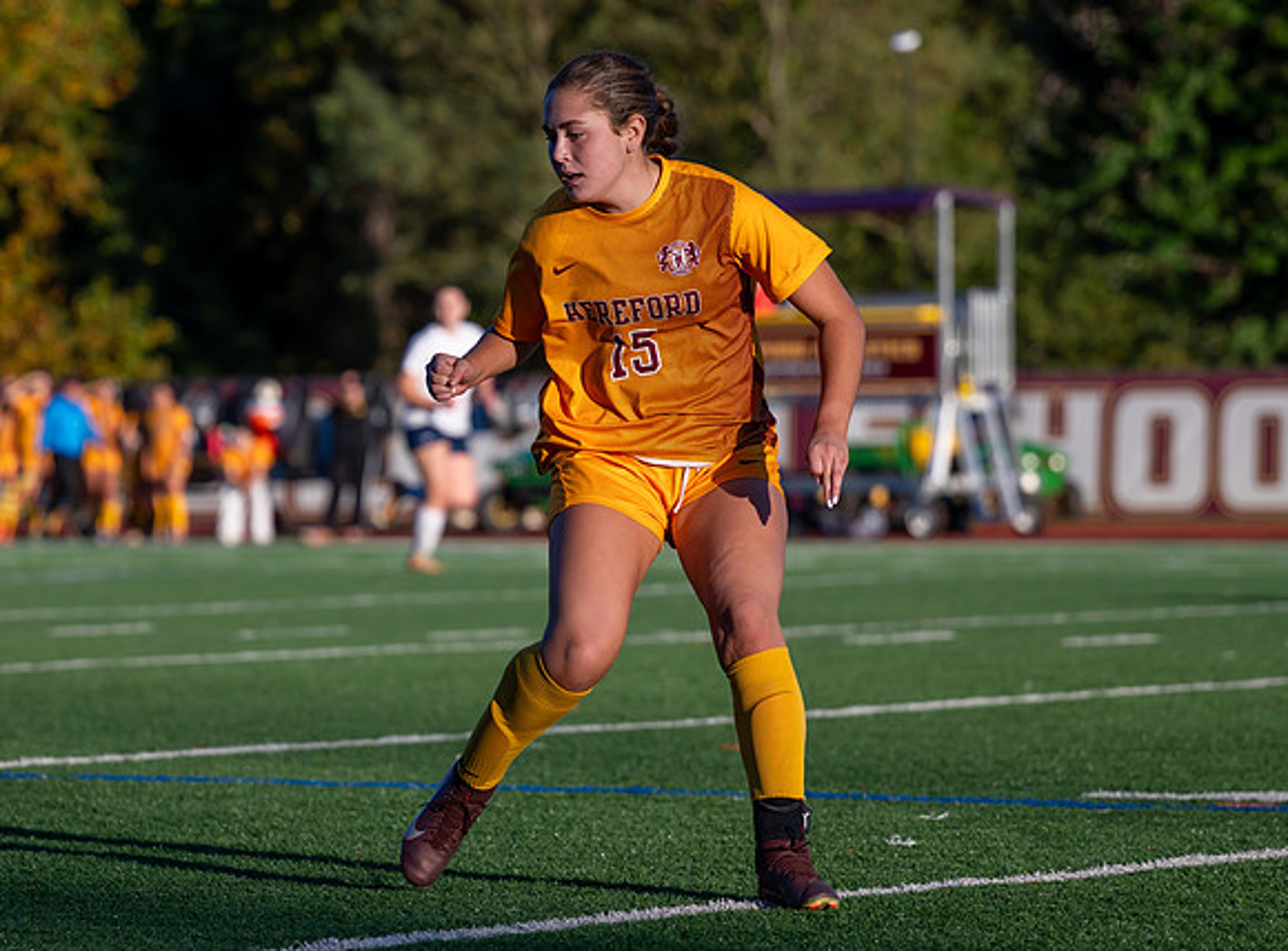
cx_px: 418
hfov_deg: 9.6
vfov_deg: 7.1
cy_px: 493
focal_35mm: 208
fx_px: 7689
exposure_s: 1/2000
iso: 110
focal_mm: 105
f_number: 2.8
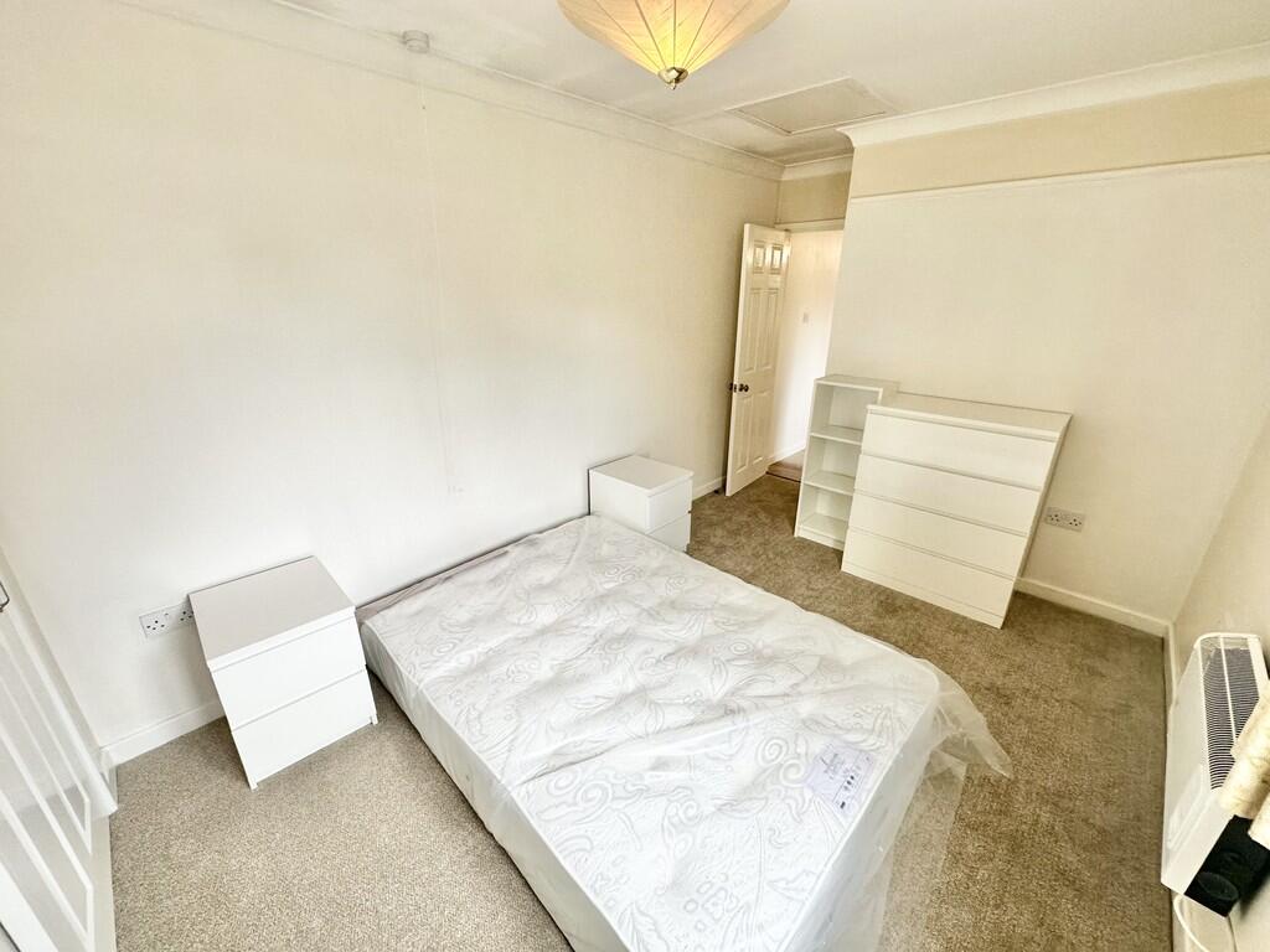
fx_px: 514
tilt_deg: -20.1
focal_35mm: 14
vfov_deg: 85.7
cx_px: 635
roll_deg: -0.1
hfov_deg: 102.1
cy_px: 476
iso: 125
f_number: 2.2
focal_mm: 2.22
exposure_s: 1/100
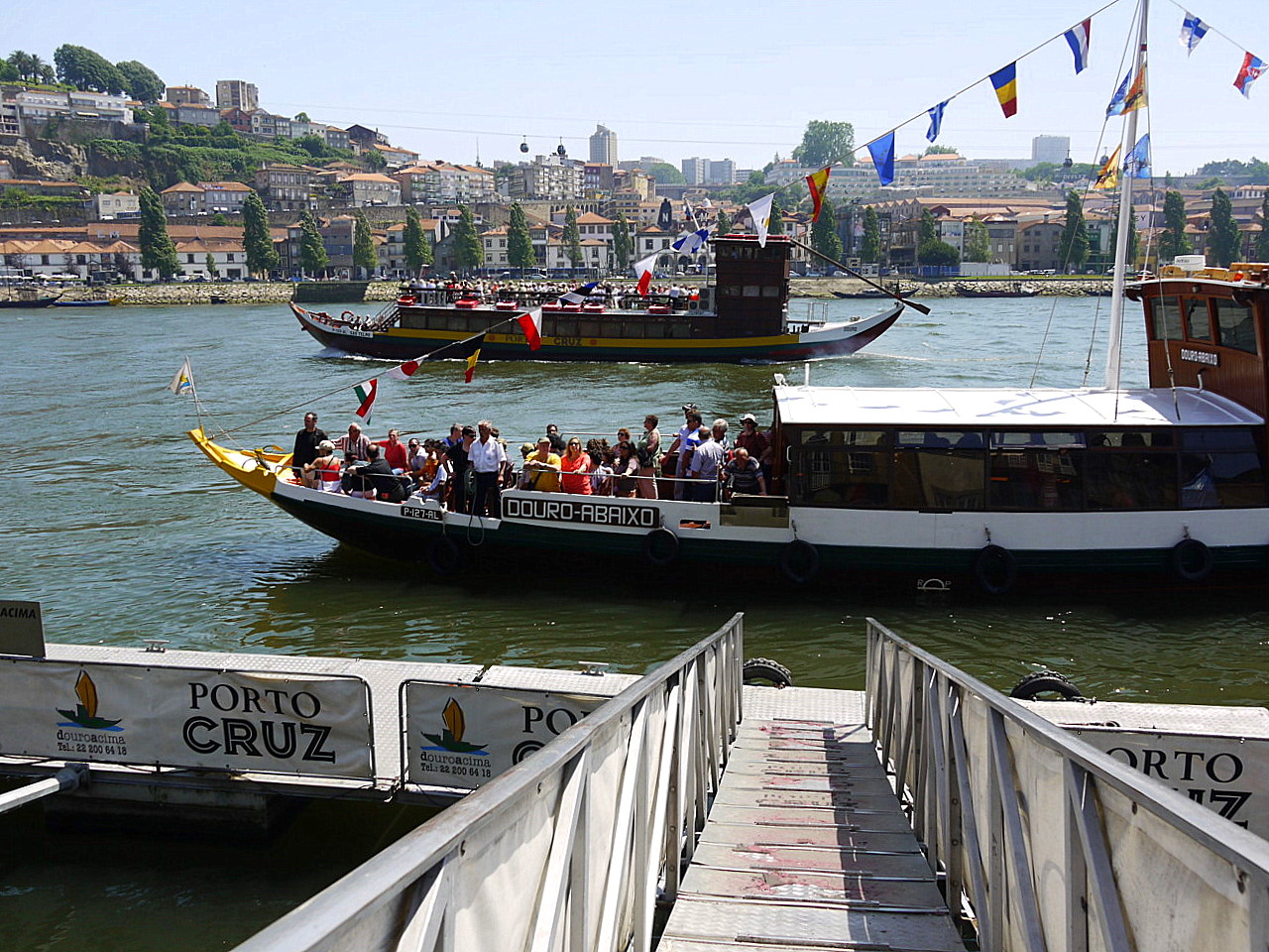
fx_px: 1173
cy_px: 476
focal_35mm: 32
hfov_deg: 56.8
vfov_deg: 44.2
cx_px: 634
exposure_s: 1/200
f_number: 6.3
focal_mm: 16
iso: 100
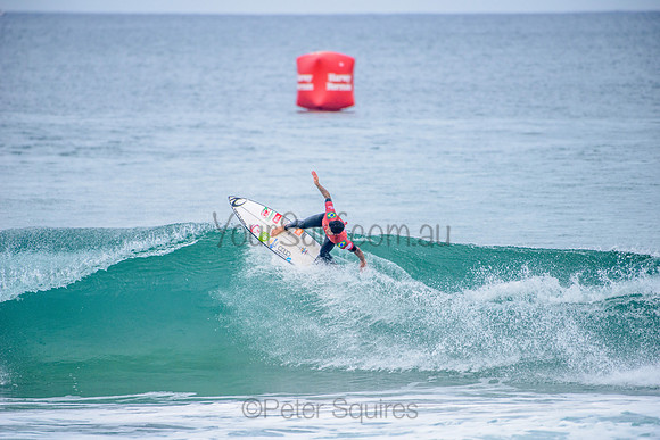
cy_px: 220
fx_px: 9168
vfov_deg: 2.8
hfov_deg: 4.1
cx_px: 330
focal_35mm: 500
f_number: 5.6
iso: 400
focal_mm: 500
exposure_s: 1/2000
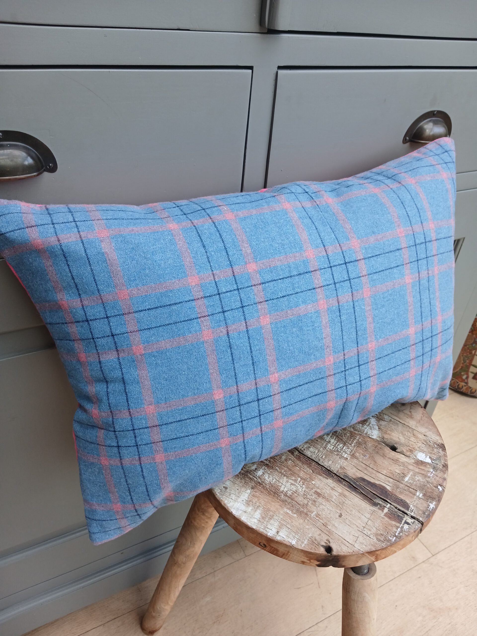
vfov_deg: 65.3
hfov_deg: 51.4
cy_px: 318
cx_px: 238
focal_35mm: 27
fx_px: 496
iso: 50
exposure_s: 1/50
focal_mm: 3.98
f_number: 1.8
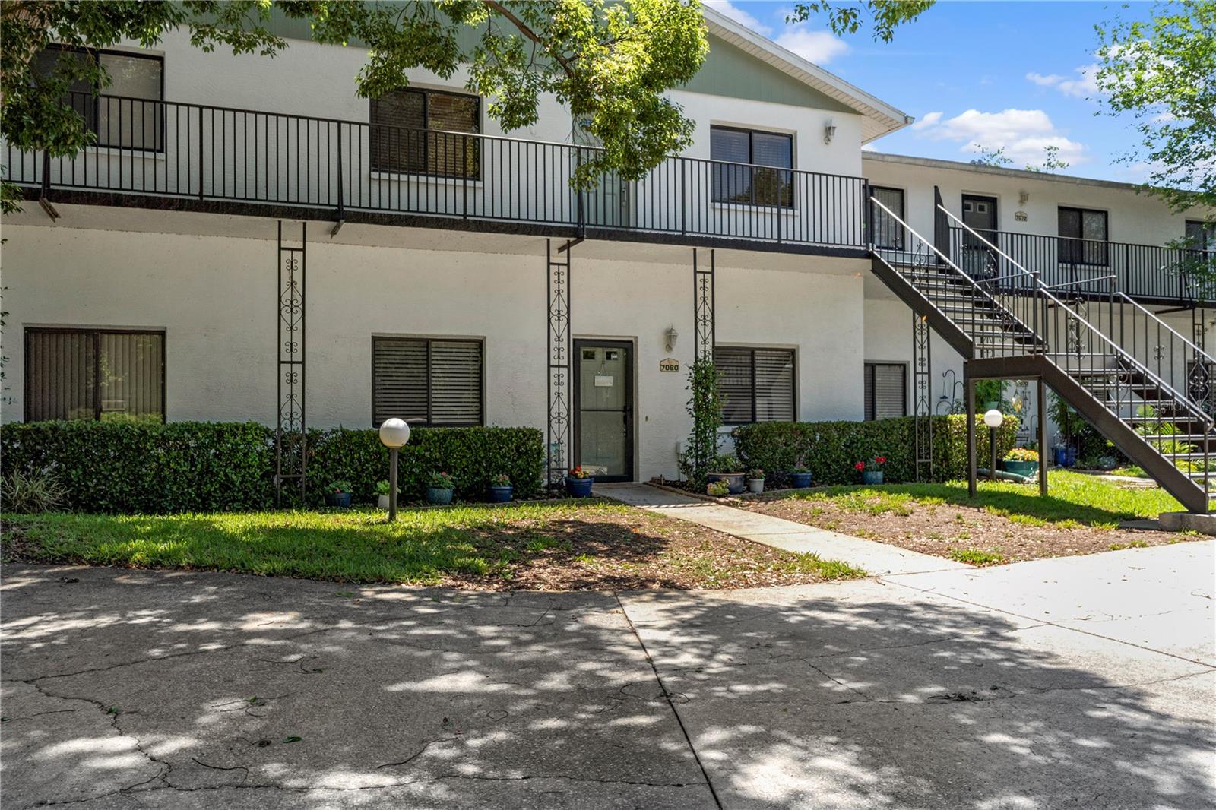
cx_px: 608
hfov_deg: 64.6
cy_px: 405
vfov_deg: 45.7
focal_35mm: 28
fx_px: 962
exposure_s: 1/400
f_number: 8
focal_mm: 19
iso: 320
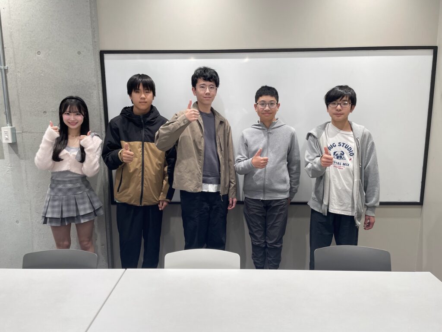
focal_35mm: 26
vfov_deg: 53.1
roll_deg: +0.9
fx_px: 332
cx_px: 221
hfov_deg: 67.3
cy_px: 166
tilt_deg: -10.3
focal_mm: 4.2
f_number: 1.6
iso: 80
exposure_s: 1/120
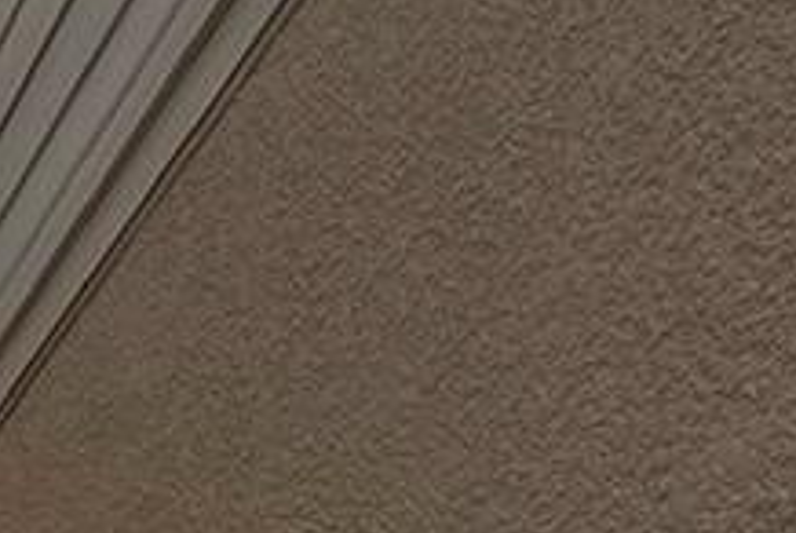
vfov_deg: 11.8
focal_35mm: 88
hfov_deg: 17.7
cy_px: 1380
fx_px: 1948
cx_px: -705
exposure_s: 1/60
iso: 800
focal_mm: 12
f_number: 7.1
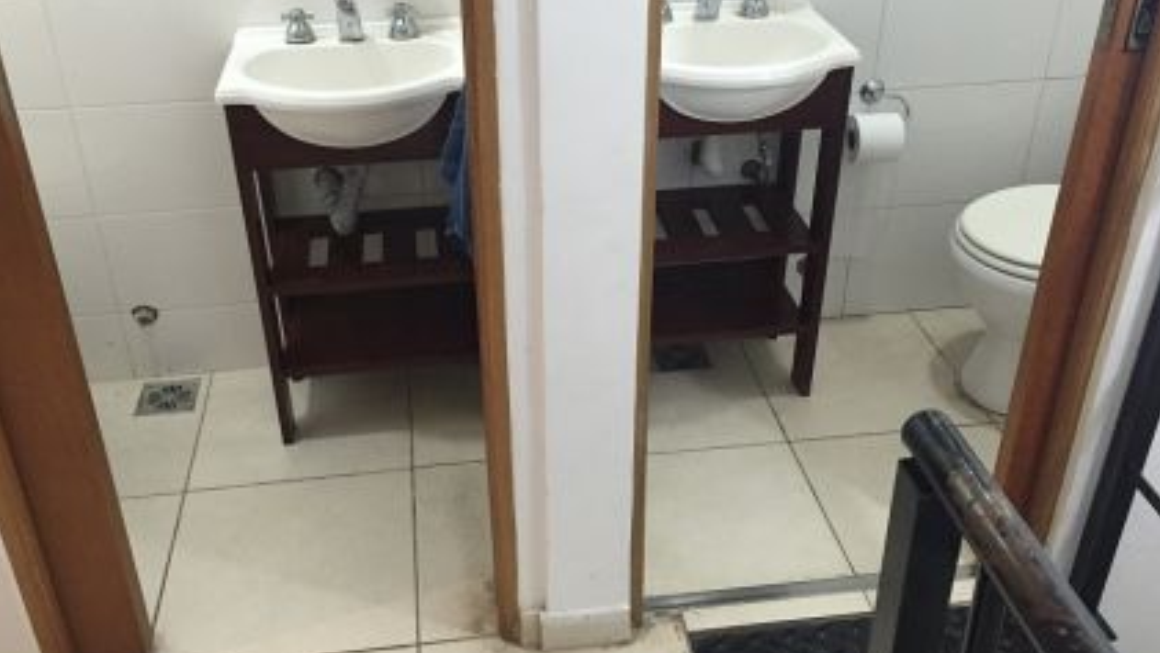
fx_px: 1077
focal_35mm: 35
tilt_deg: -28.2
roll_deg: -1.0
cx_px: 550
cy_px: 251
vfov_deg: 33.6
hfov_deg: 56.6
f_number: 2.2
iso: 250
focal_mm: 4.15
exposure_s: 1/33
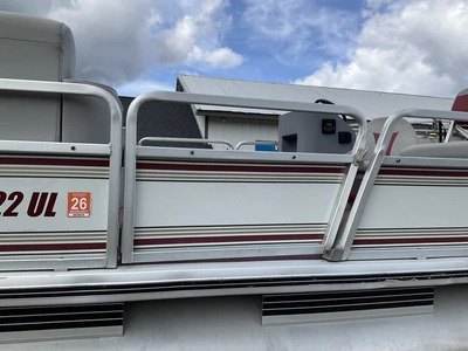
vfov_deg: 48.2
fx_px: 392
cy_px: 176
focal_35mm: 29
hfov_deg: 61.7
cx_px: 234
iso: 25
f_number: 1.8
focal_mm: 3
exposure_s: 1/1626
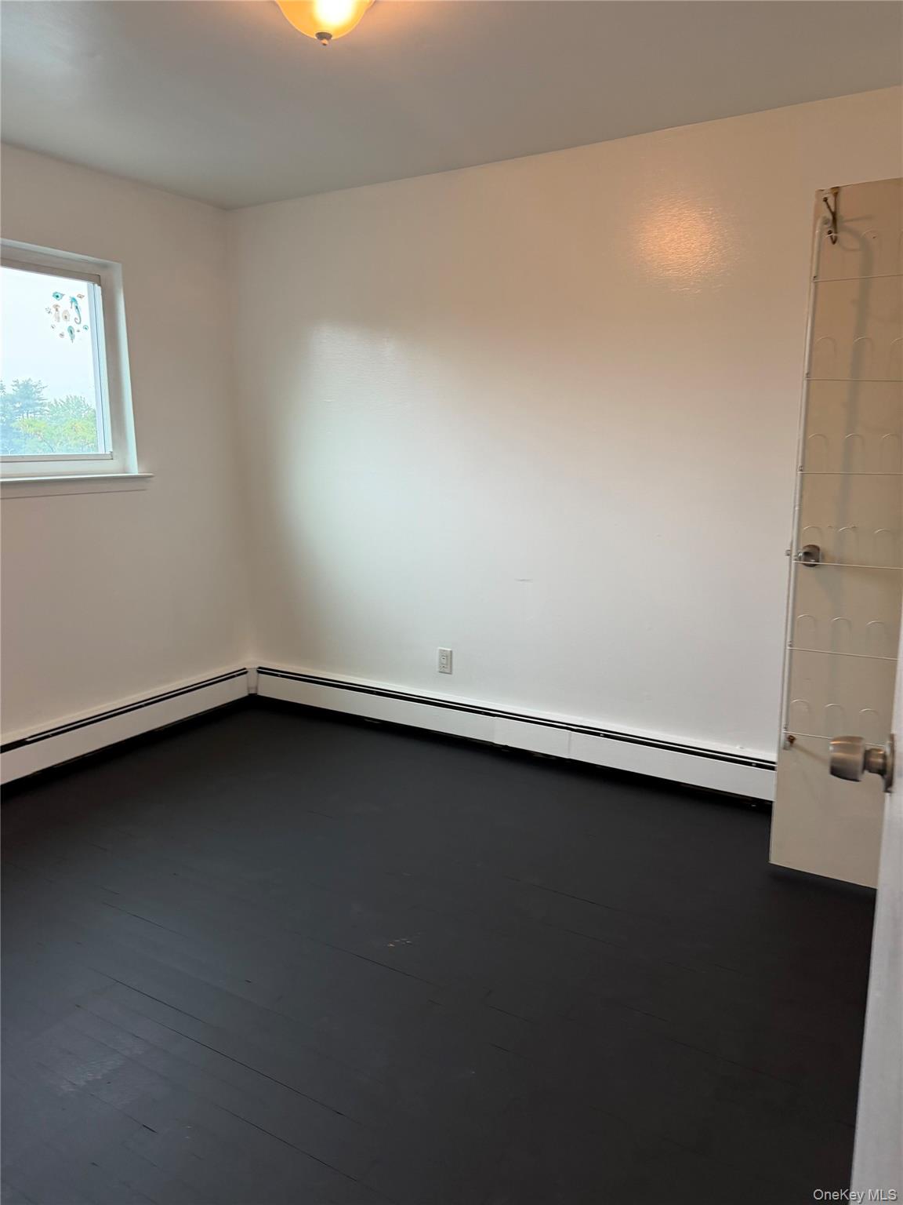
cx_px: 452
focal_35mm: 24
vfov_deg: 71.6
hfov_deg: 56.8
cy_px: 602
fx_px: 835
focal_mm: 6.76
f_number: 1.78
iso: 200
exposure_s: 1/60
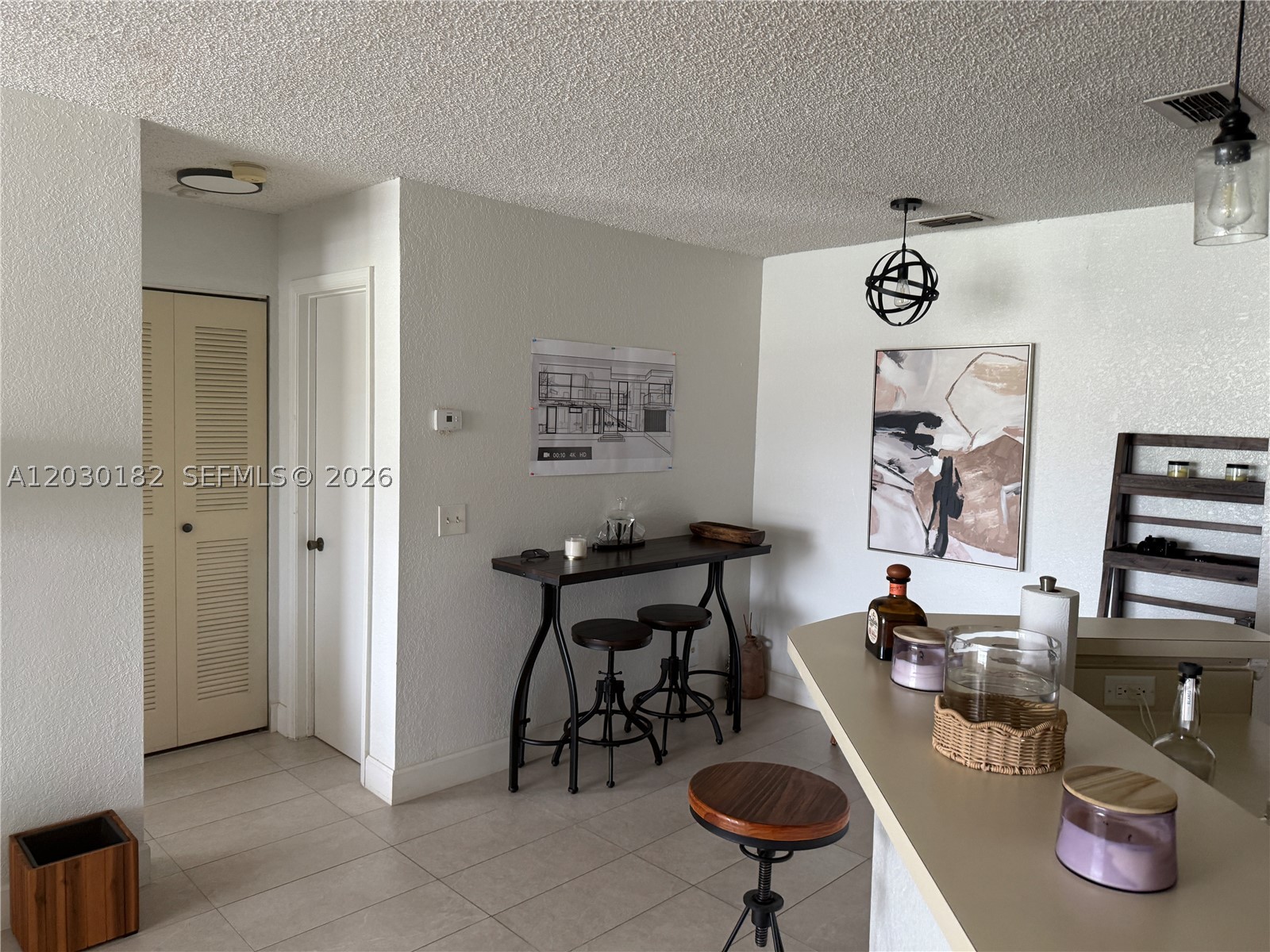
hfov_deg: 71.6
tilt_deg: -2.9
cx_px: 635
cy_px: 476
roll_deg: +0.5
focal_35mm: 24
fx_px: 881
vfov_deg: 56.8
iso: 200
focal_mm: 6.76
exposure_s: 1/68
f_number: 1.78
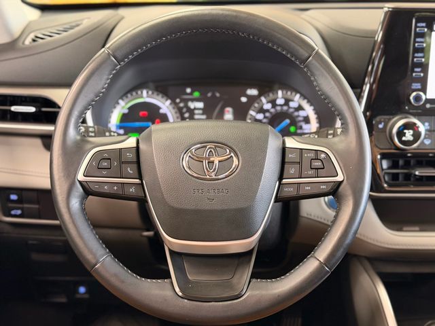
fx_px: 603
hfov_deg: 39.7
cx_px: 218
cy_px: 163
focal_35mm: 48
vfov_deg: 30.3
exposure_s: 1/40
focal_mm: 6.76
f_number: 1.78
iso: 320
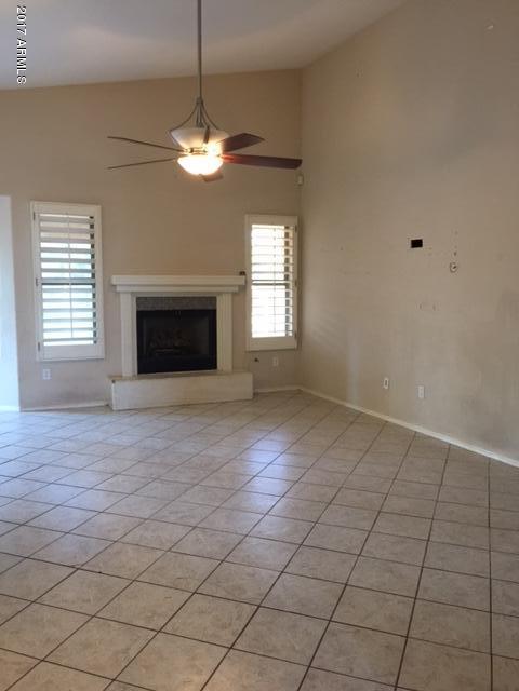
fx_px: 580
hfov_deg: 48.2
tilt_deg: -5.8
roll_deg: +0.5
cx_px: 260
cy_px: 346
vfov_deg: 61.7
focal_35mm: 29
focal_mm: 4.15
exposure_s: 1/15
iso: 125
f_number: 2.2
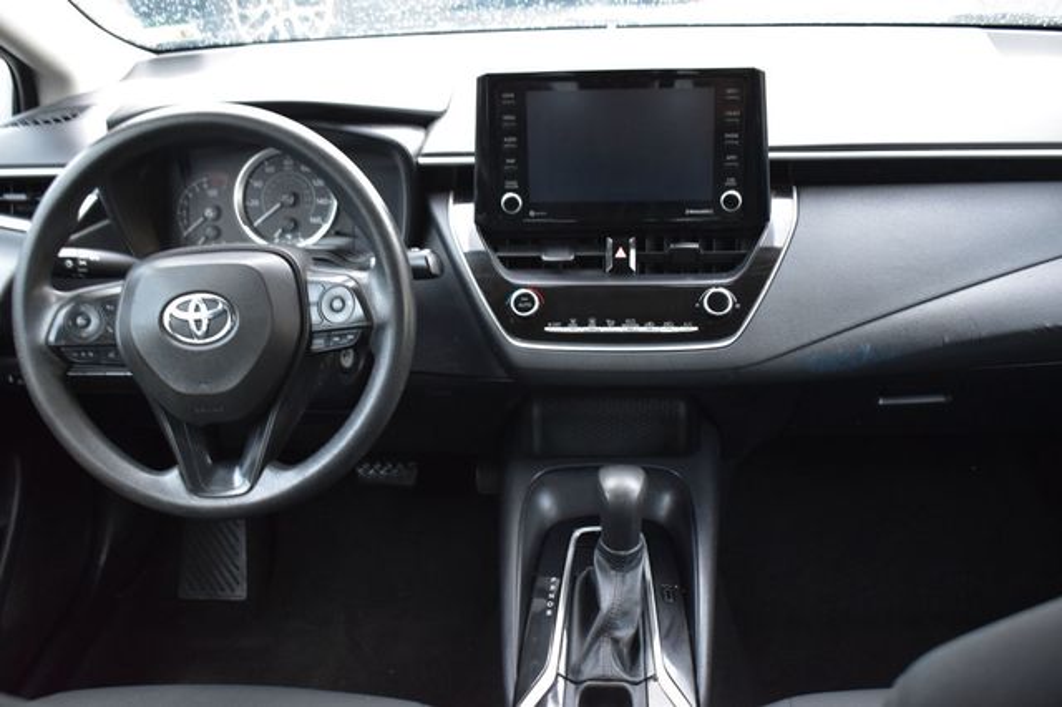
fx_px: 1150
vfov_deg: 34.2
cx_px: 531
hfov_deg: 49.6
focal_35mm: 39
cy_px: 354
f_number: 4
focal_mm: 26
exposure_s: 1/3
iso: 1600
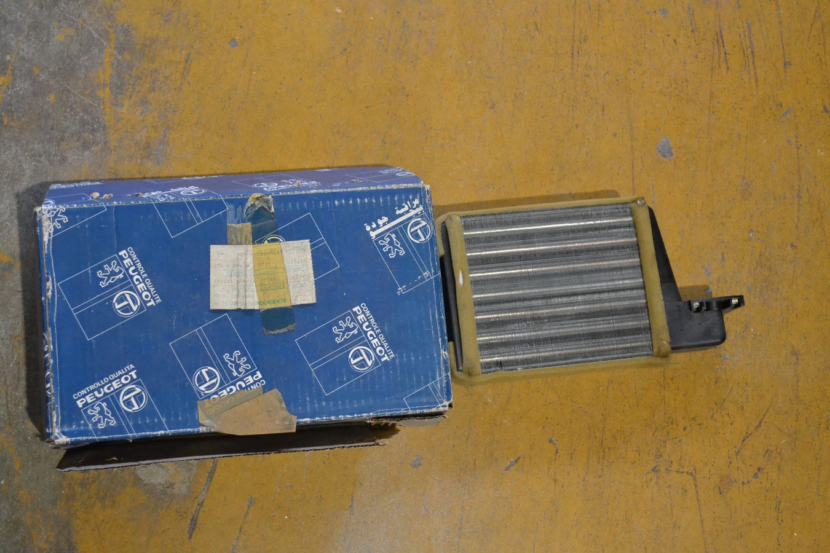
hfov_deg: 37.9
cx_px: 415
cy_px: 276
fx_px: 1210
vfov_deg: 25.8
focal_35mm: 52
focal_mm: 35
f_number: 5
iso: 3200
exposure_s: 1/50
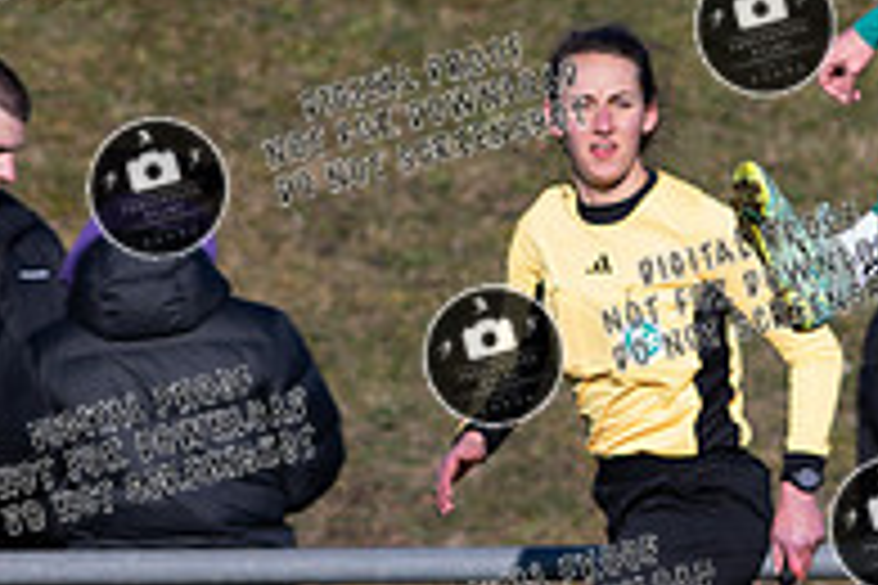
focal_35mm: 1708
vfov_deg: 0.8
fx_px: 41653
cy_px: 299
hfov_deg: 1.2
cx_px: 910
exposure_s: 1/1600
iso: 160
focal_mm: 300
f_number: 3.5
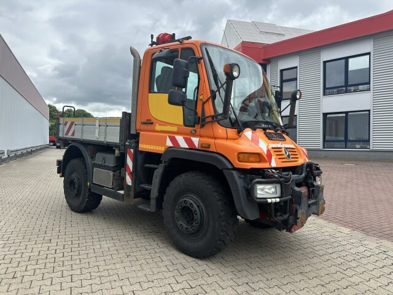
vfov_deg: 56.8
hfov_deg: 71.6
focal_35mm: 24
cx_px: 196
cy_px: 148
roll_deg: -0.1
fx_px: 272
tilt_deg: -0.6
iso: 80
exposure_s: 1/1721
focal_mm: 6.86
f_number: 1.78
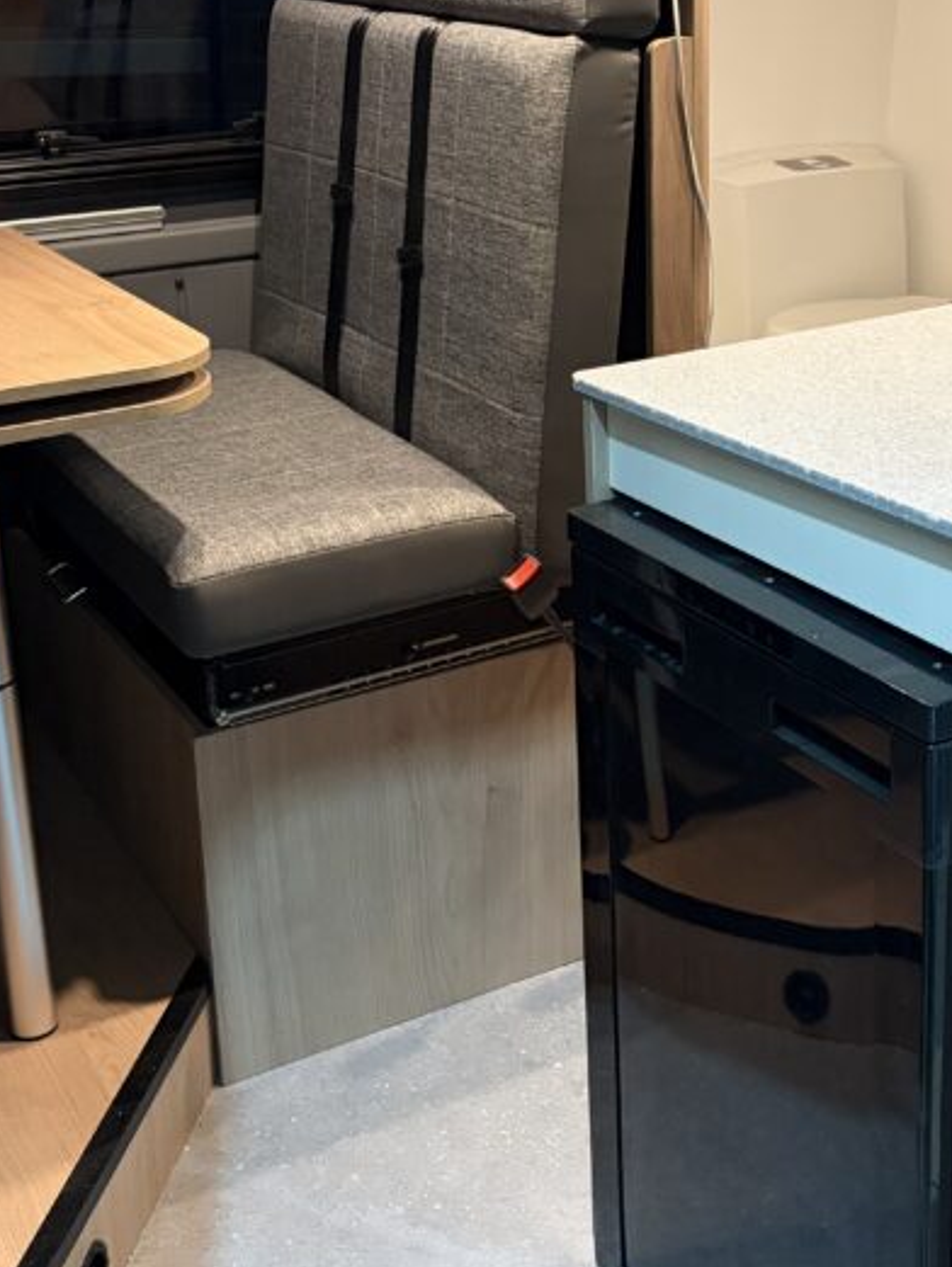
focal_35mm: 51
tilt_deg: -13.8
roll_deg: -0.9
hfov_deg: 28.5
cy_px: 393
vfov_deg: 37.0
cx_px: 602
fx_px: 1869
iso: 500
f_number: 1.6
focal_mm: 5.96
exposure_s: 1/50
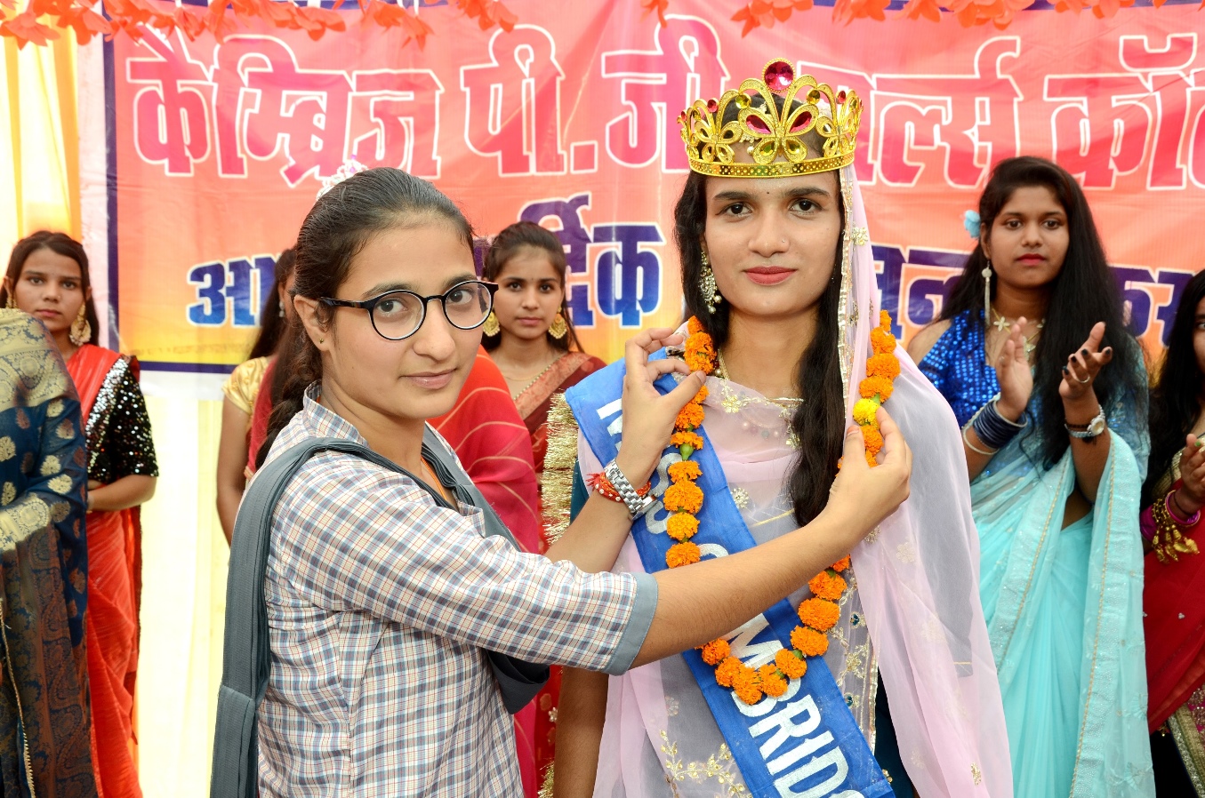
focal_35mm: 39
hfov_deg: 49.6
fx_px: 1303
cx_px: 602
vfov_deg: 34.1
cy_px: 399
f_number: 5.6
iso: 400
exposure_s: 1/125
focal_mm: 26
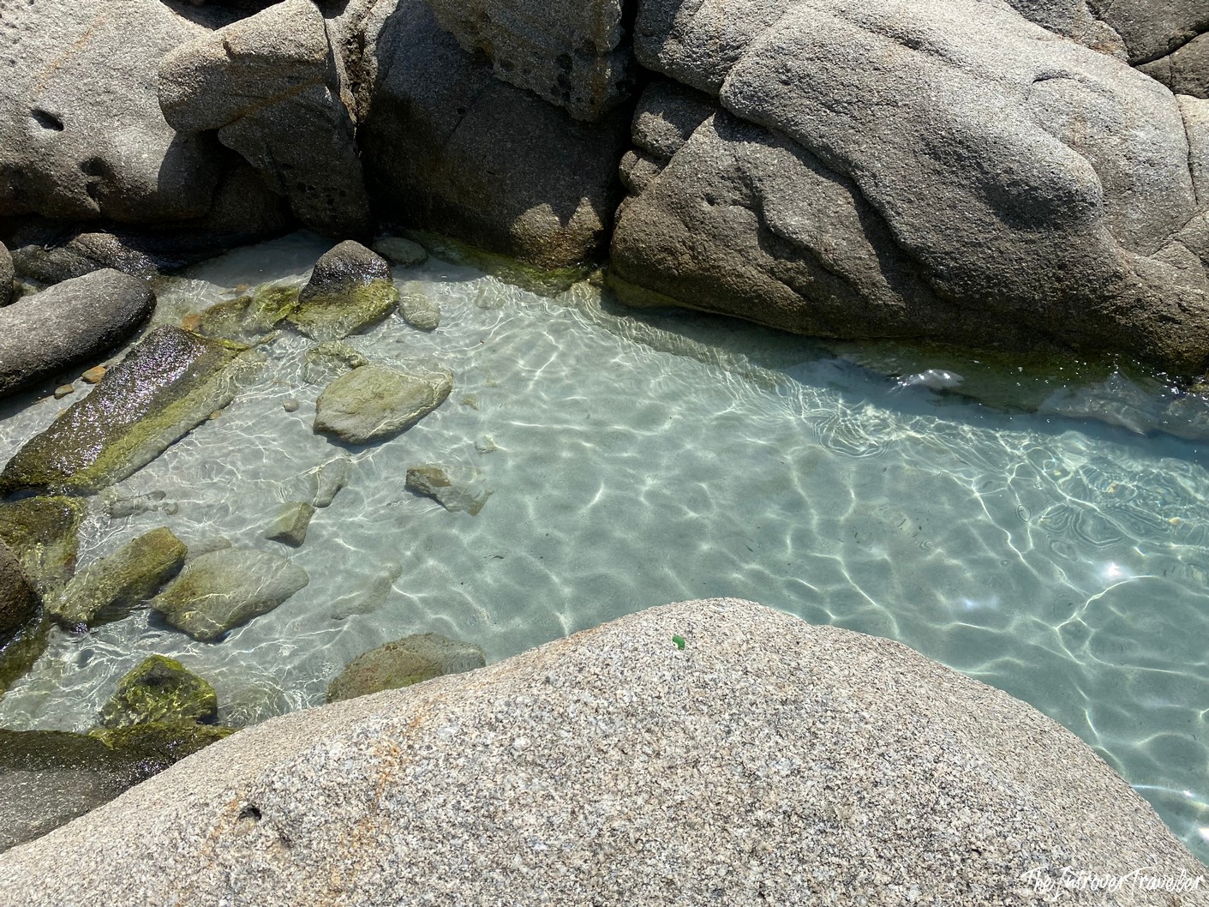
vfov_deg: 53.1
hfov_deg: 67.3
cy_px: 454
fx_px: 908
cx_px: 604
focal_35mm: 26
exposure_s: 1/3300
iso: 32
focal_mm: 4.25
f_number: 1.8
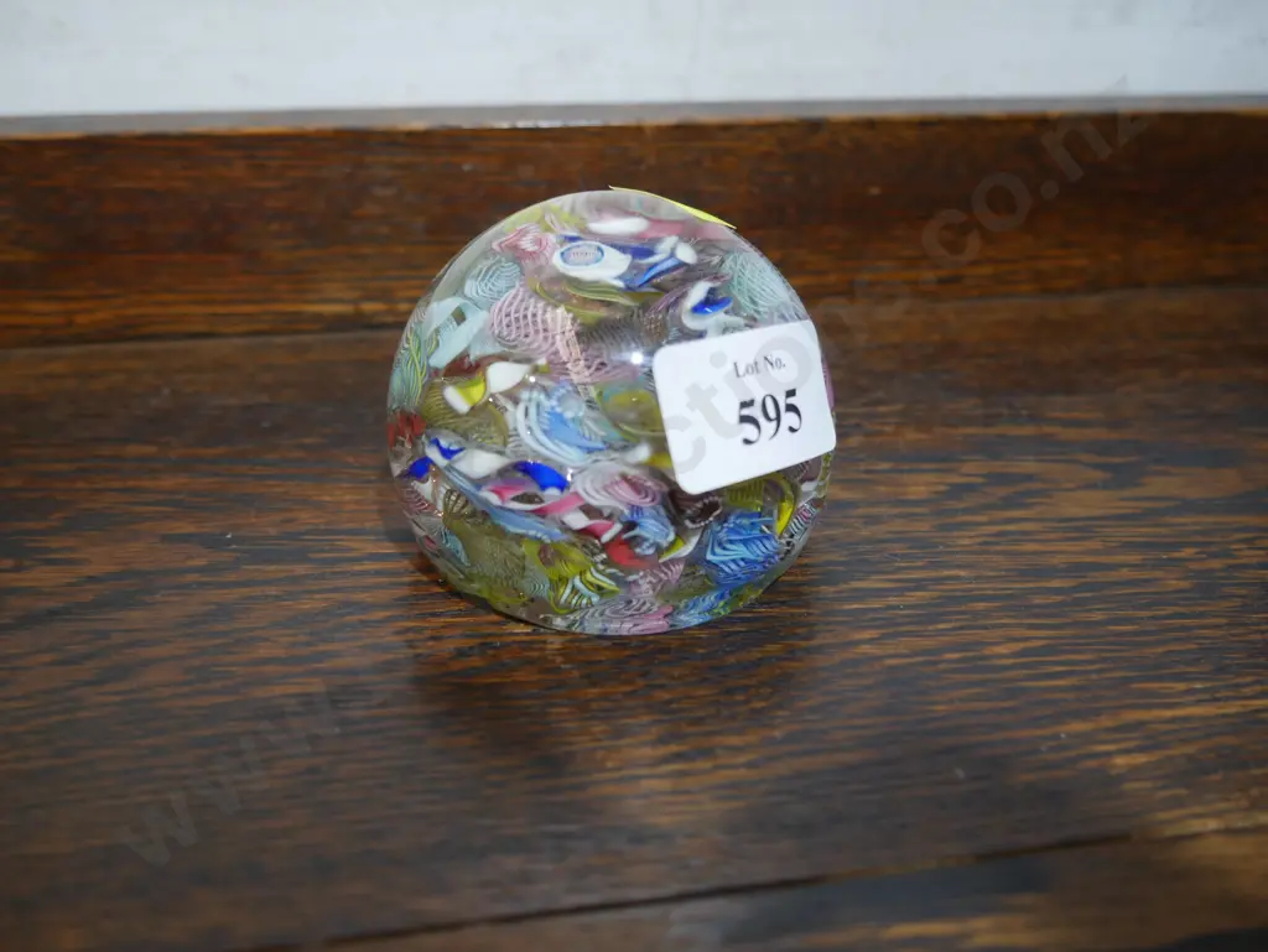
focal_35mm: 30
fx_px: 1099
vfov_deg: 46.8
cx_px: 634
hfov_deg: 59.9
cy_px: 476
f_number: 3.6
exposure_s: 1/60
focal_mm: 15
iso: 400
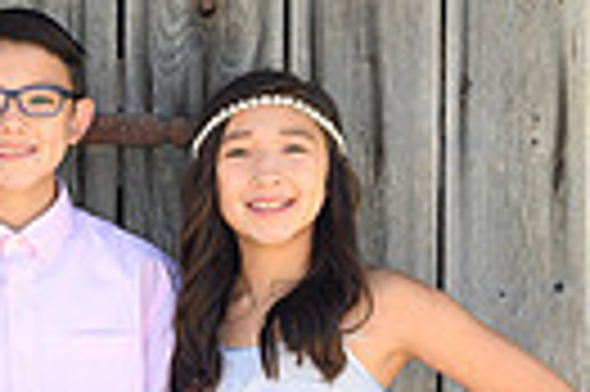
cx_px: -18
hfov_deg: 9.1
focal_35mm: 225
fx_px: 3683
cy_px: 608
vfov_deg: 6.0
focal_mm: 51
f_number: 4.5
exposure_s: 1/80
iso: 160
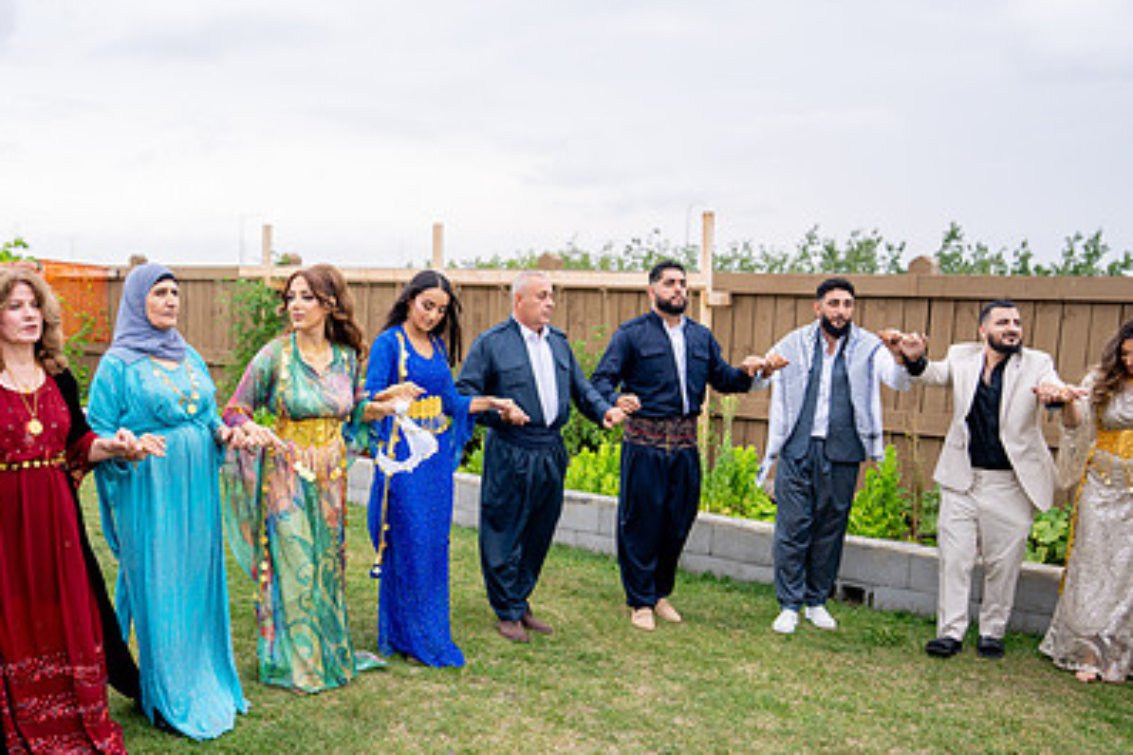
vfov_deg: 37.6
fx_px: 1101
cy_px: 463
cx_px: 421
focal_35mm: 35
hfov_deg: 53.8
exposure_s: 1/500
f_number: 2.8
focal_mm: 24
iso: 100
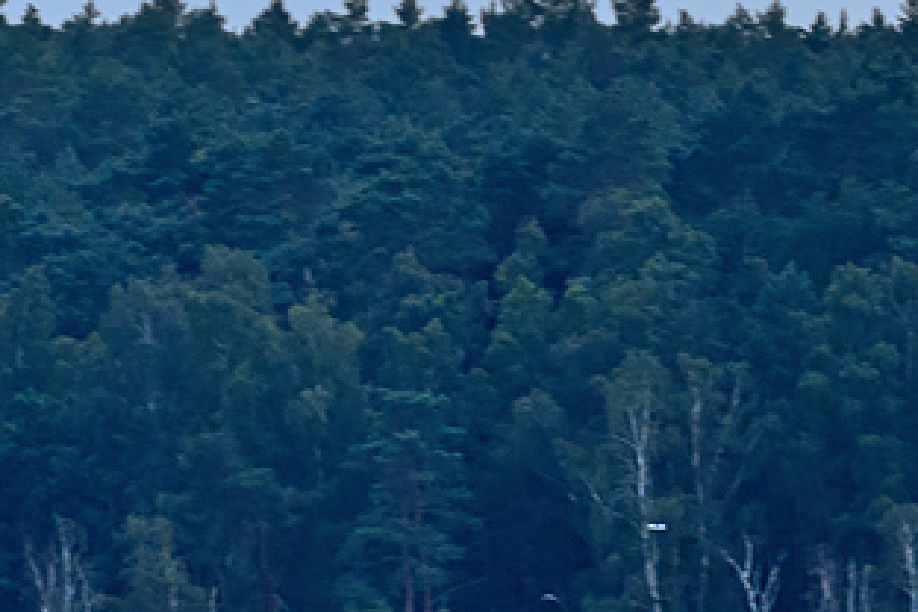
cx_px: 1651
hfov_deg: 0.7
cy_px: 280
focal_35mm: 2886
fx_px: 73587
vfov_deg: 0.5
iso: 400
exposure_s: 1/320
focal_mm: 500
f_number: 7.1
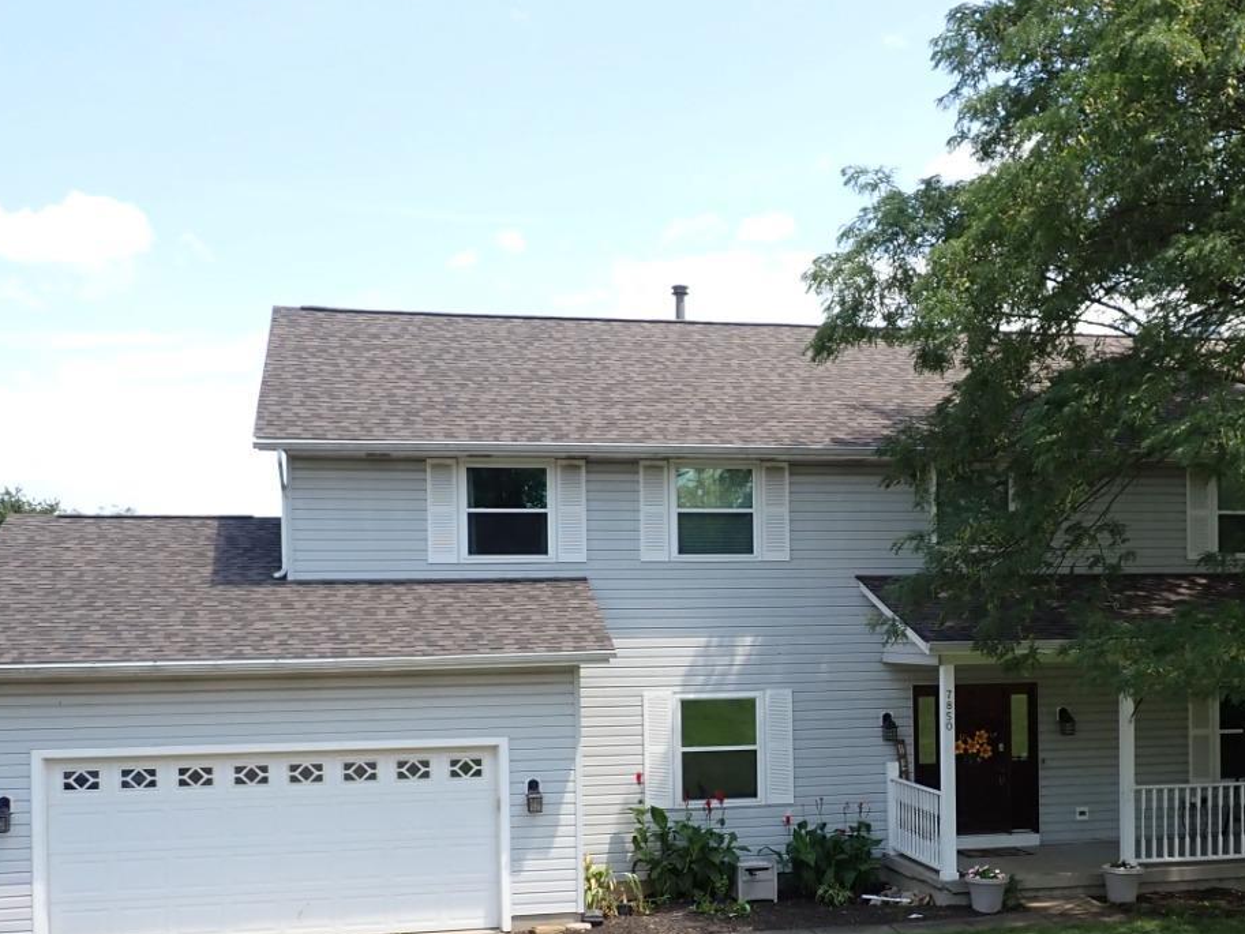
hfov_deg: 40.7
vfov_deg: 31.2
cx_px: 835
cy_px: 658
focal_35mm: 46
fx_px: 1655
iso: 100
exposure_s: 1/500
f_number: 3.2
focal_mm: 5.05
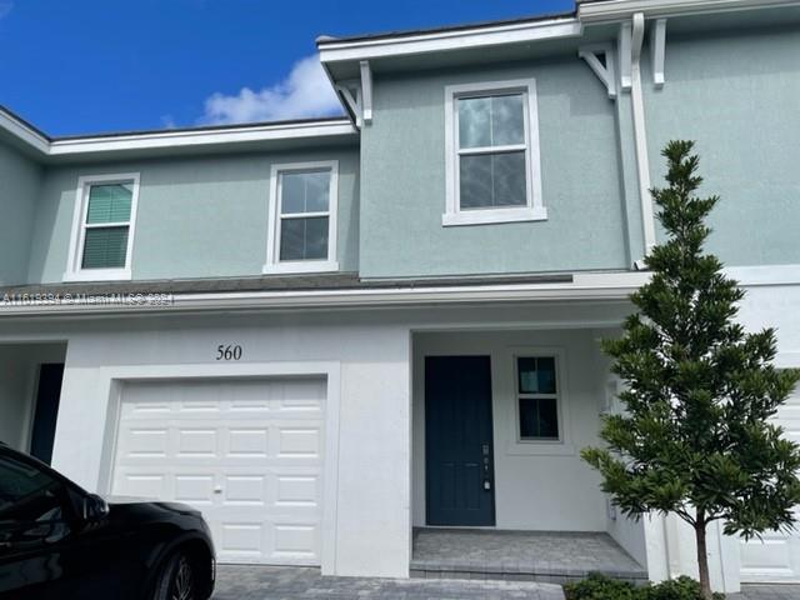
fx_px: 601
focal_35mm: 26
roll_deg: +0.3
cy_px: 300
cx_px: 400
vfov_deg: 53.1
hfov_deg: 67.3
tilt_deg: +12.5
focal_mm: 5.1
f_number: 1.6
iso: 32
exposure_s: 1/3922
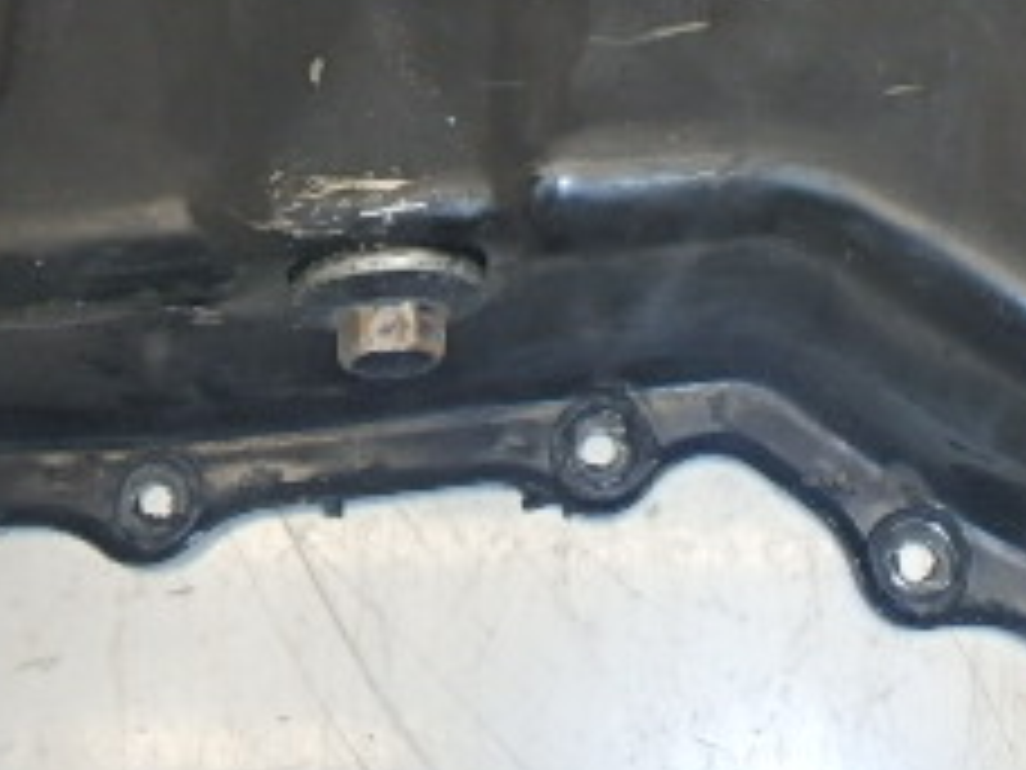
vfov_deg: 24.0
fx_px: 1749
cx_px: 662
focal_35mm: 59
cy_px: 45
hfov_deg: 32.5
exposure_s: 1/40
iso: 200
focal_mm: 3.7
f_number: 3.5
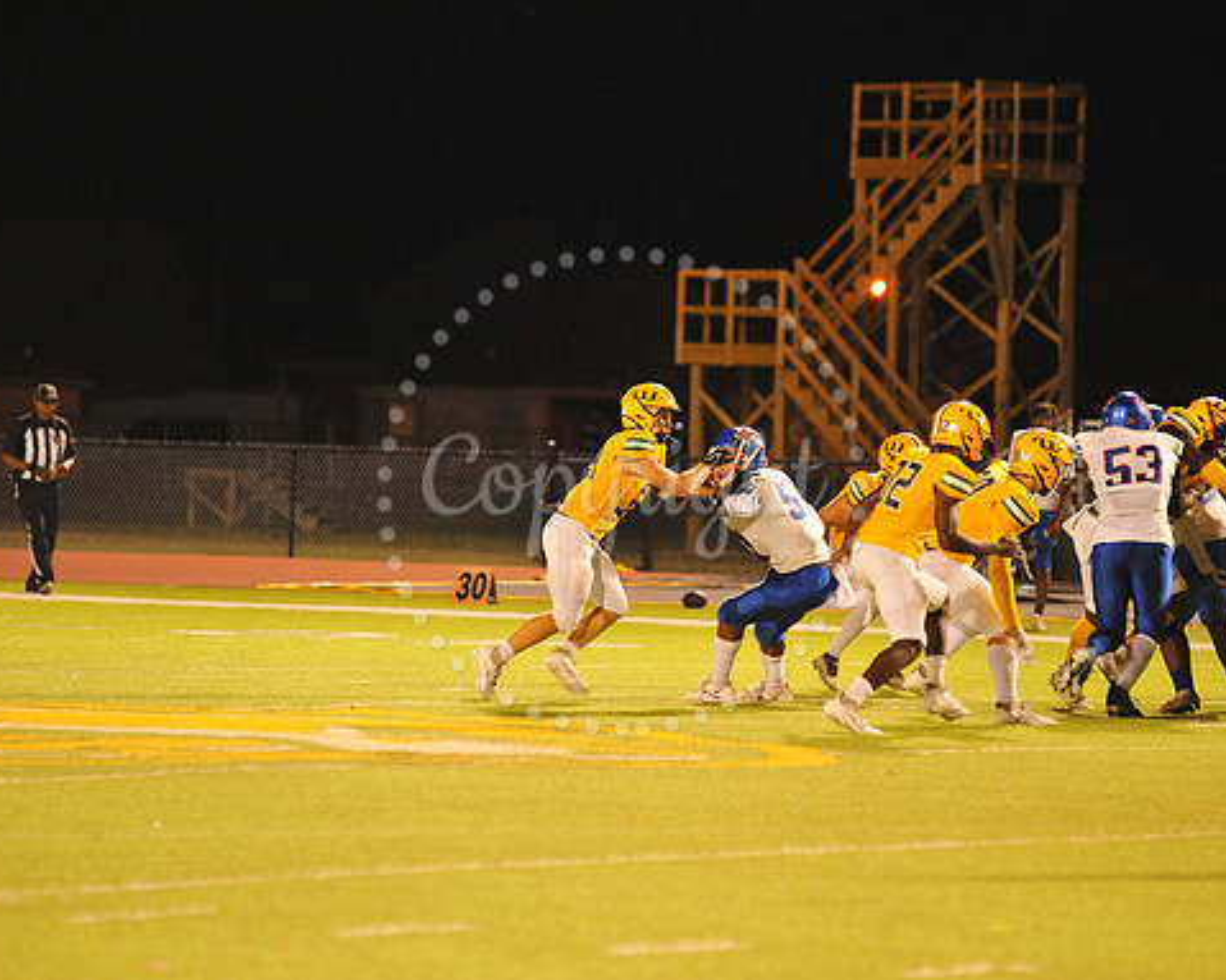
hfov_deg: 8.5
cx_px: 622
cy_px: 489
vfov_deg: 6.8
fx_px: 8235
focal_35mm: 227
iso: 3200
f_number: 3.2
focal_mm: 200
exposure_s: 1/160
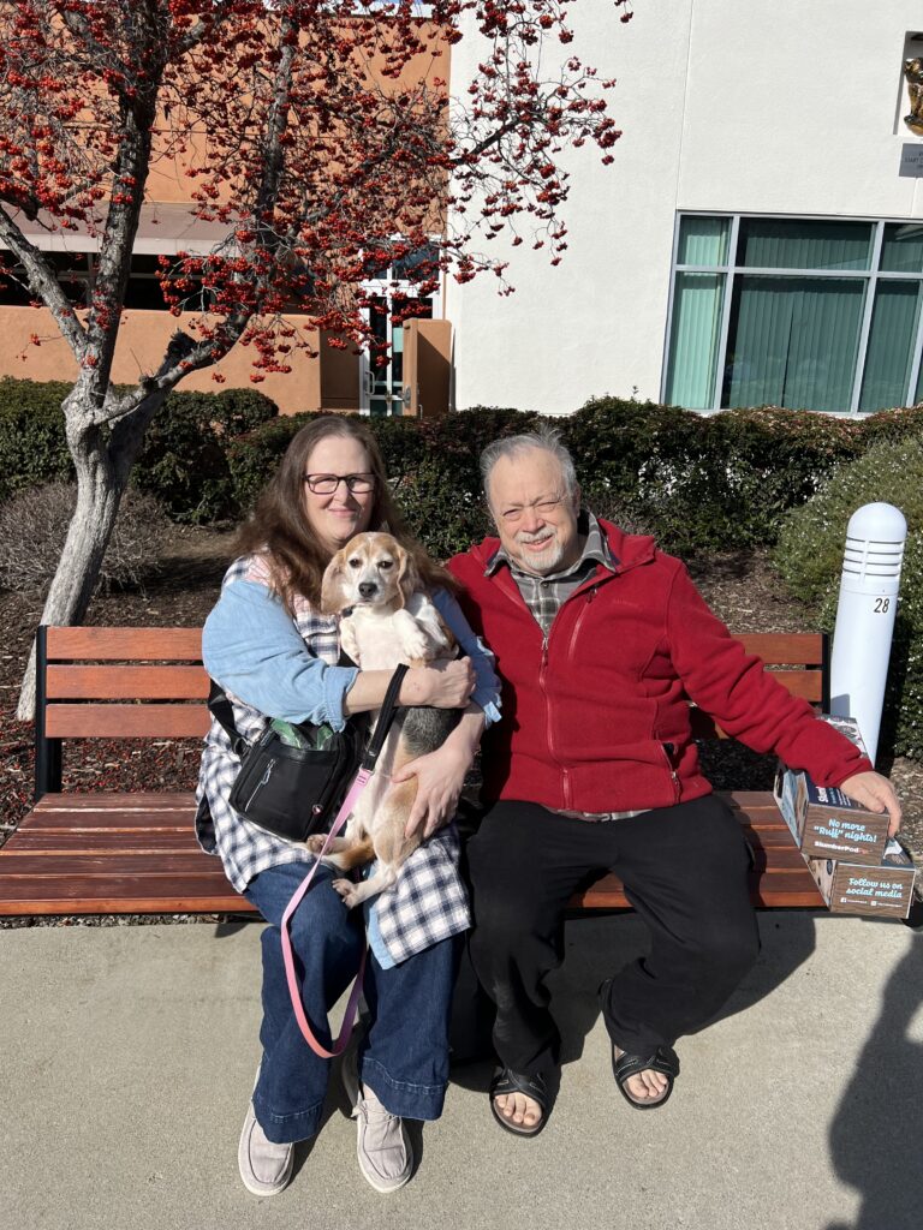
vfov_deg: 67.3
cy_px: 615
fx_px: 924
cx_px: 462
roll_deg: -0.3
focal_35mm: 26
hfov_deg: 53.1
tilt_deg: -16.4
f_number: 1.5
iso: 50
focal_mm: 5.7
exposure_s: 1/5319
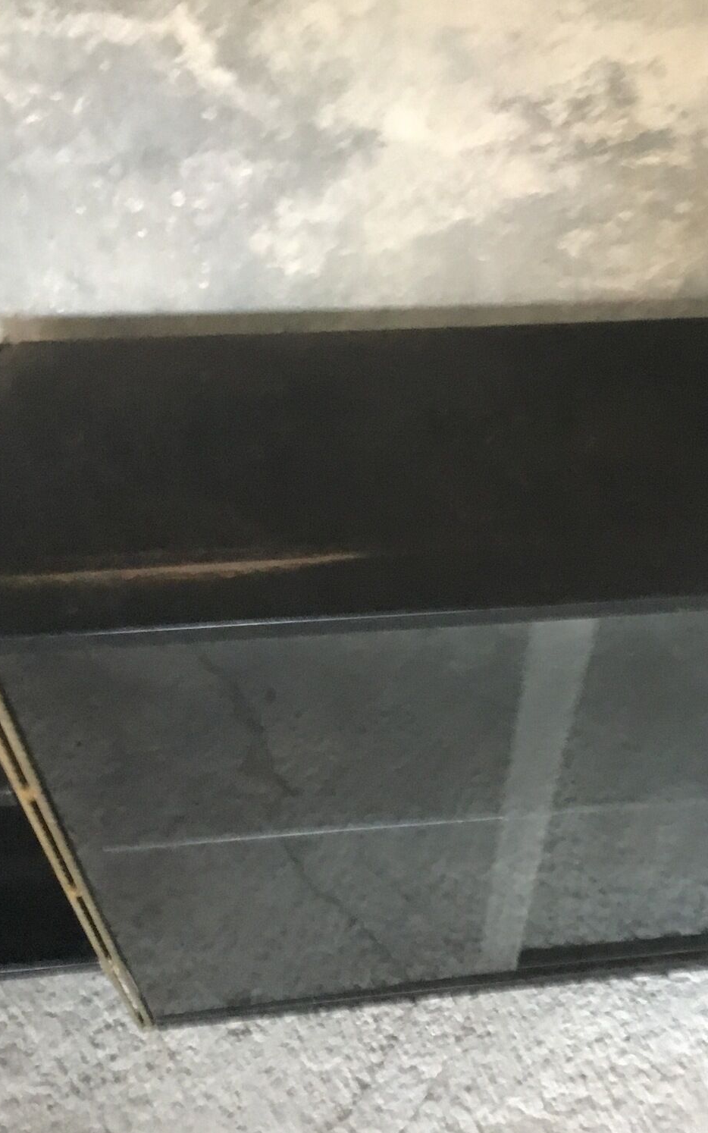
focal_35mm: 44
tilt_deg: -54.9
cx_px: 508
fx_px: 1358
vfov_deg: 45.3
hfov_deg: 28.9
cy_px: 566
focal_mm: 3.3
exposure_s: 1/17
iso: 500
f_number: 2.4
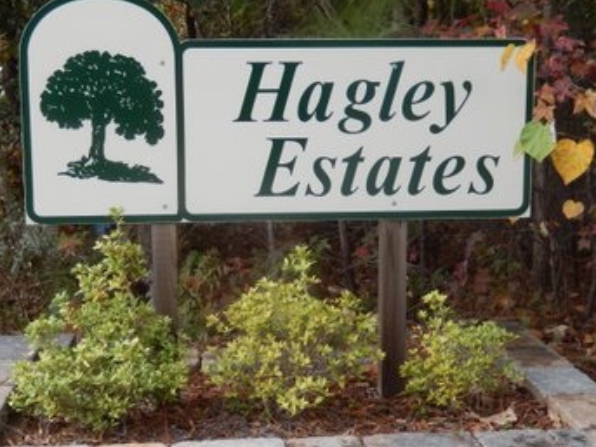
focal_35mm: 63
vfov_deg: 23.2
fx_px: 1084
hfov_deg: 30.7
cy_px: 277
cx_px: 266
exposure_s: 1/250
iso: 200
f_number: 4.3
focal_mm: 8.1
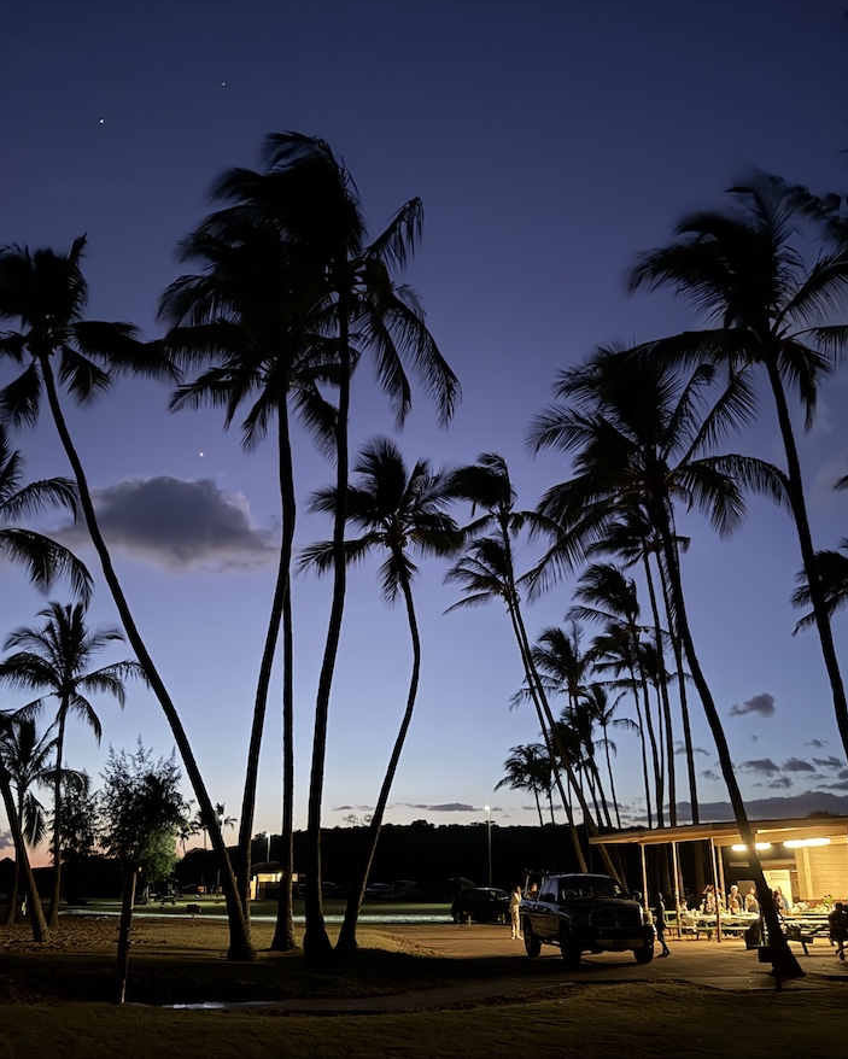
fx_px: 1003
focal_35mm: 32
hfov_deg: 45.8
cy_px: 517
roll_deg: -0.4
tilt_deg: +19.0
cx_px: 434
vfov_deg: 55.6
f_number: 1.78
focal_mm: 6.76
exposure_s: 1/15
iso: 2000
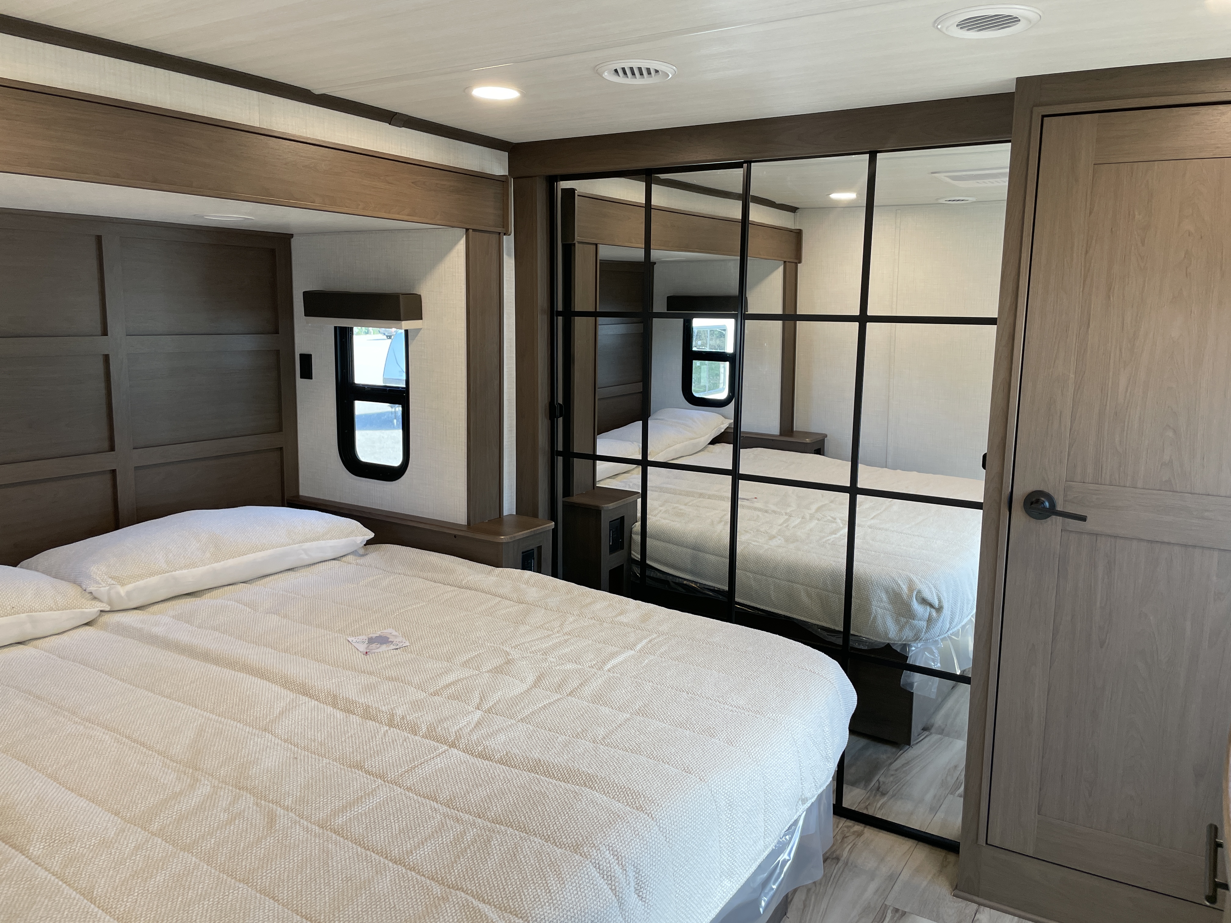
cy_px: 462
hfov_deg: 67.3
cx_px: 616
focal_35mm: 26
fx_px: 925
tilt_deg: -7.3
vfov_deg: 53.1
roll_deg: -0.8
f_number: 1.6
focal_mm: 4.2
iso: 80
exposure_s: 1/93
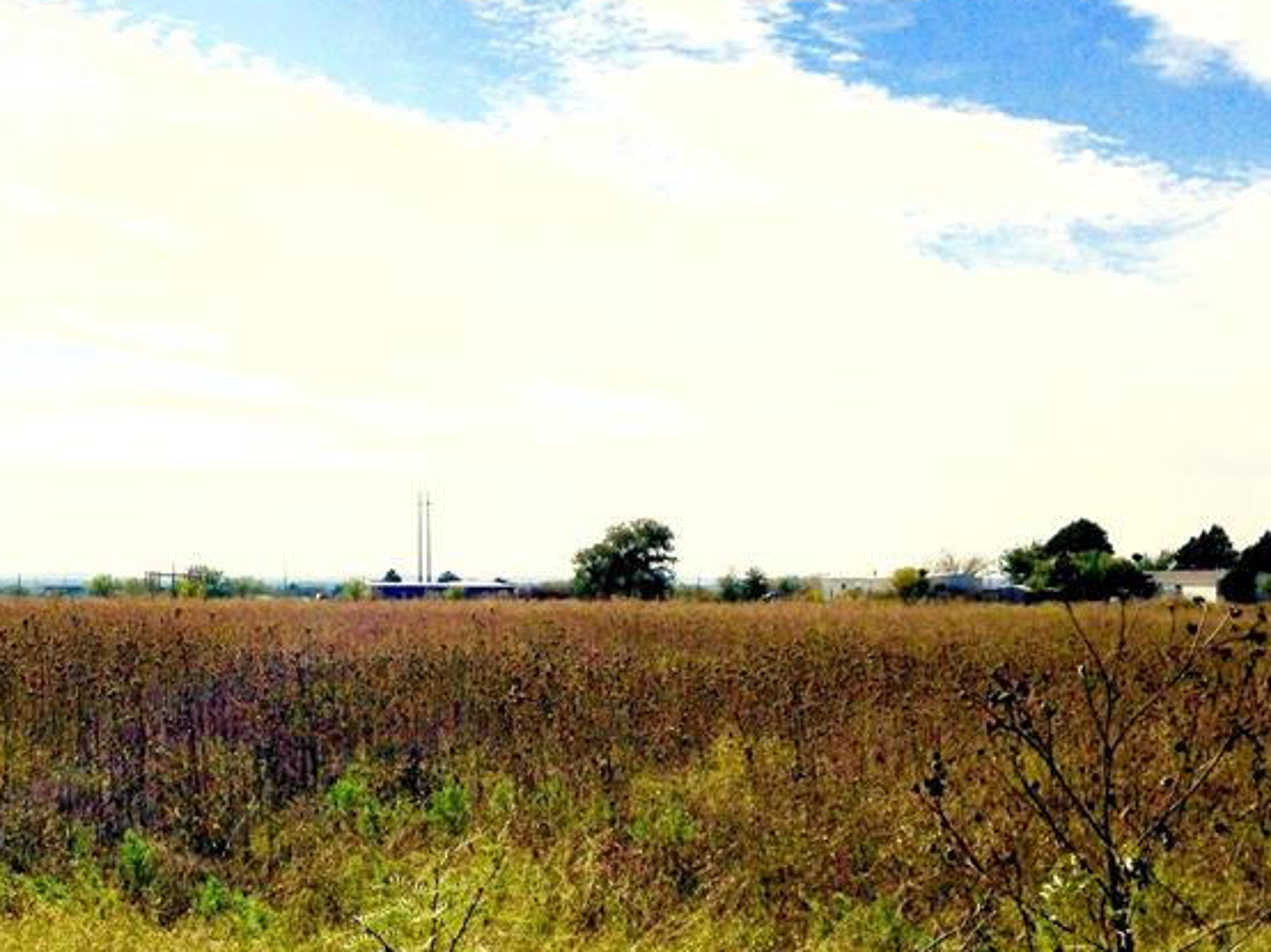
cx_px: 206
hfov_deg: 30.7
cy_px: 553
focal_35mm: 61
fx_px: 2239
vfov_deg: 24.0
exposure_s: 1/6024
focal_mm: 4.12
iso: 50
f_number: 2.4
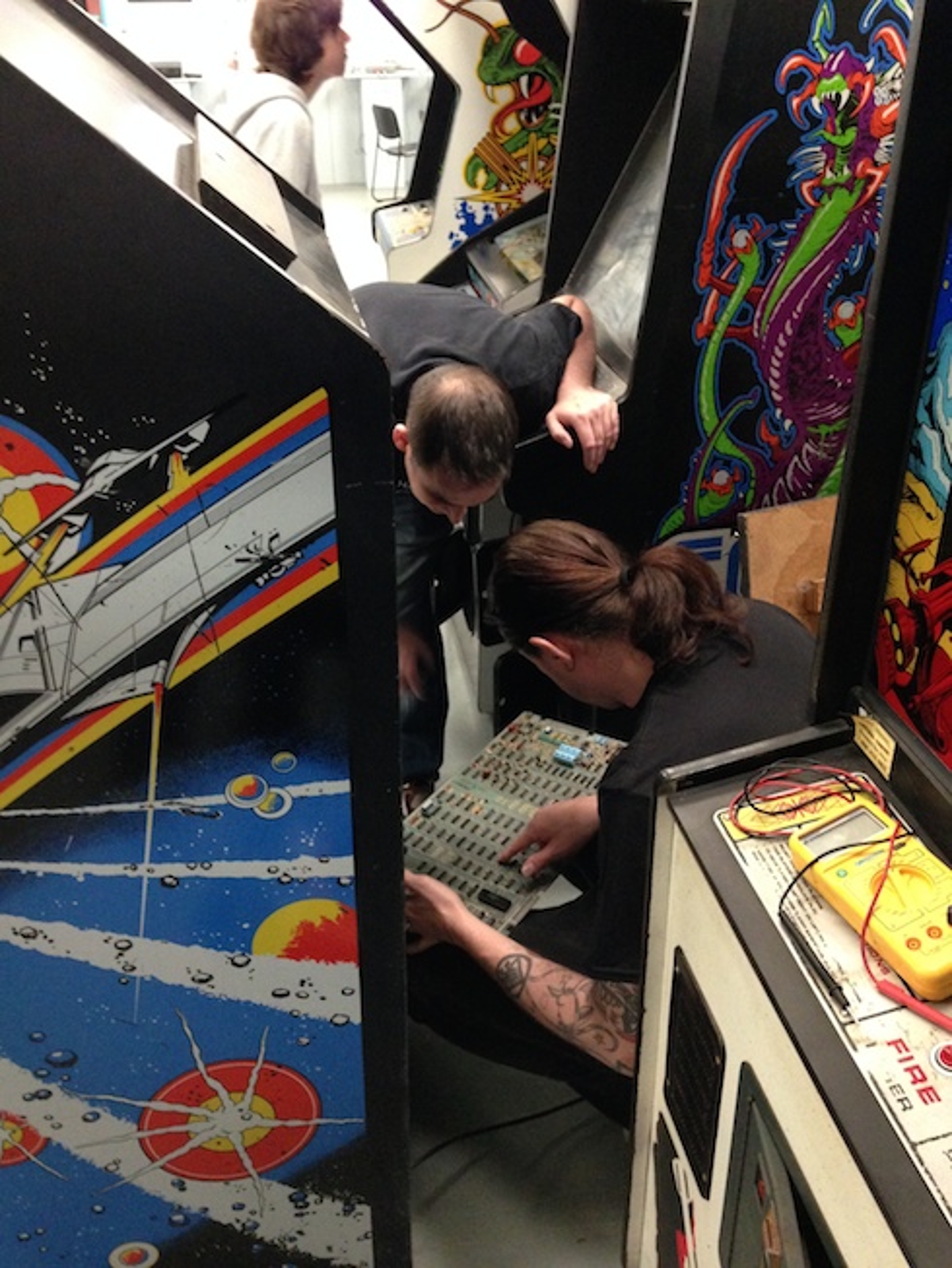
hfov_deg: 43.0
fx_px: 1210
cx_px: 476
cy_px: 634
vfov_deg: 55.3
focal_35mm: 33
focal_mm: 4.12
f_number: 2.4
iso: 400
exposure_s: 1/20
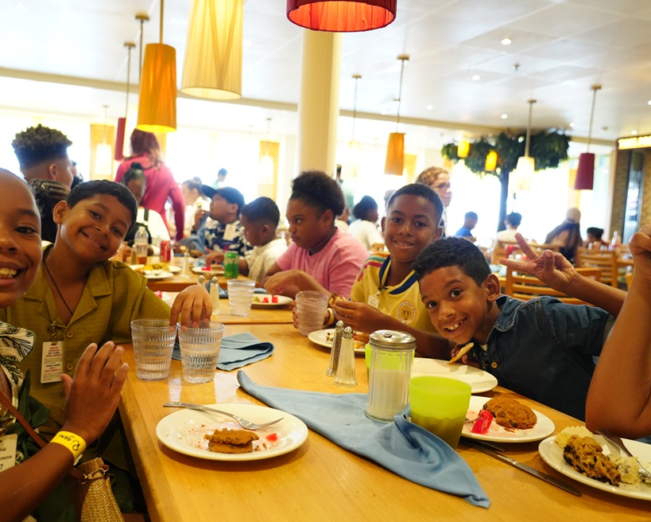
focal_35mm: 30
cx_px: 295
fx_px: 578
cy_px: 261
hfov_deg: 58.6
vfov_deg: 48.5
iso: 4000
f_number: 4
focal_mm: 26
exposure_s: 1/80
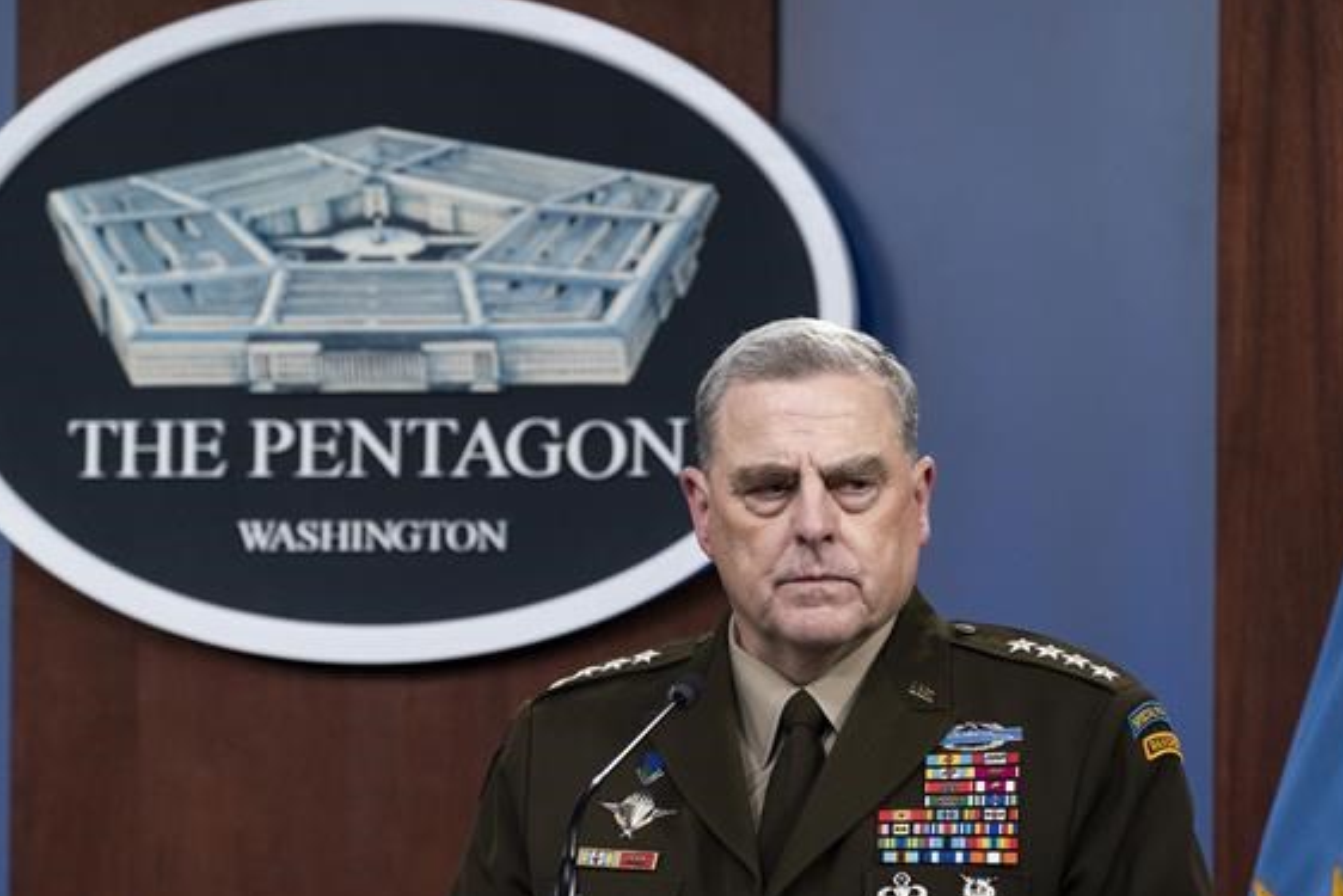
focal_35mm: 282
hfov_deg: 7.3
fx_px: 10522
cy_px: 491
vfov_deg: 4.9
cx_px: 585
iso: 4000
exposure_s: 1/400
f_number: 6.3
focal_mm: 244
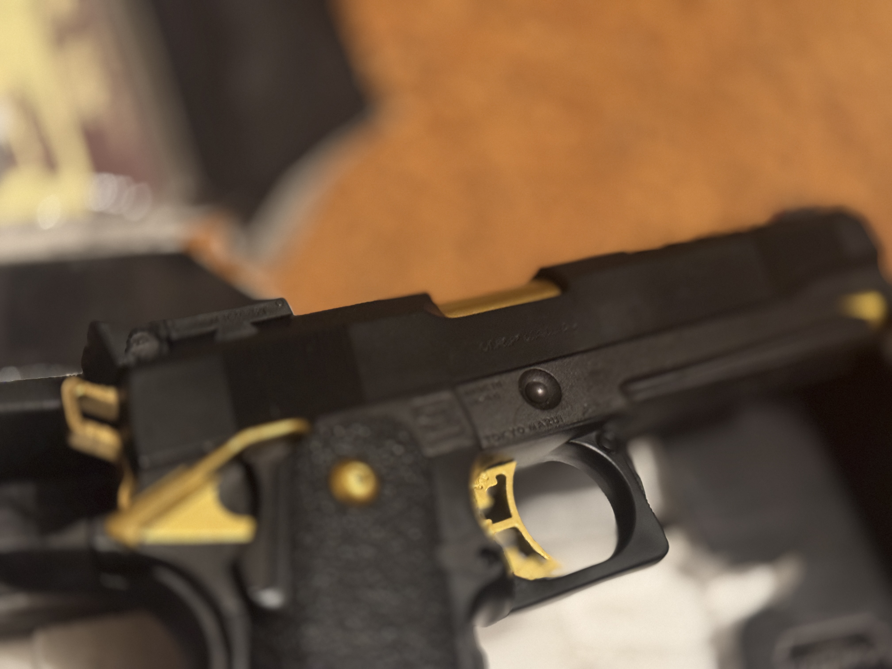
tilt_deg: -51.0
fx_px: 1237
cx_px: 446
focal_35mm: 48
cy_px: 334
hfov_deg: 39.7
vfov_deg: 30.3
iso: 800
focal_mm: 6.76
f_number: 1.78
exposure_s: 1/20
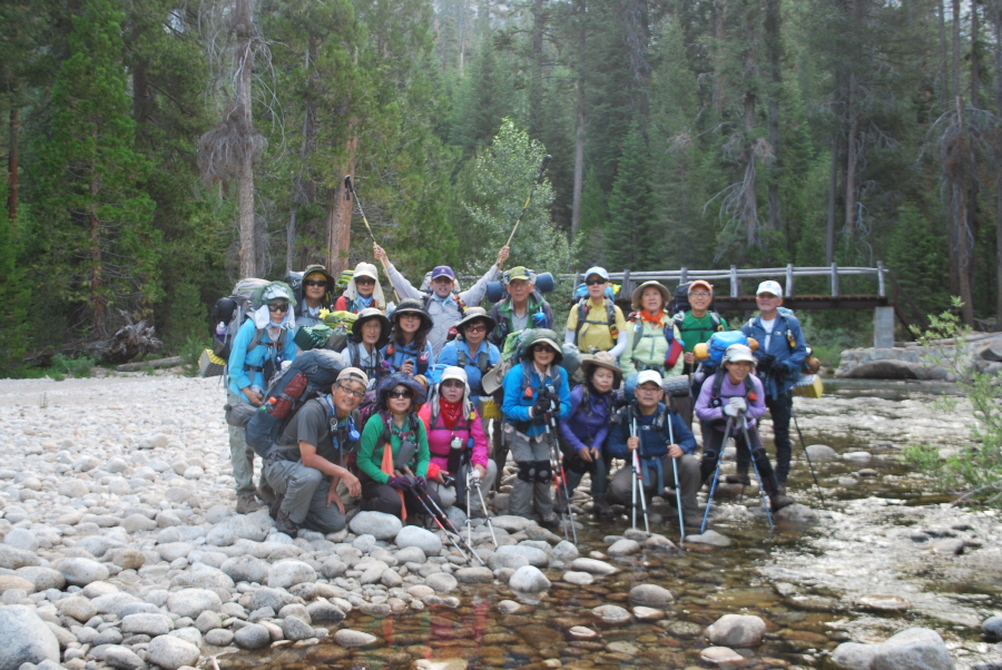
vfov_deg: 37.0
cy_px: 335
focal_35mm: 36
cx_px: 501
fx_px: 1003
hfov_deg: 53.1
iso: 200
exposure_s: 1/60
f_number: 4.2
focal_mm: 24
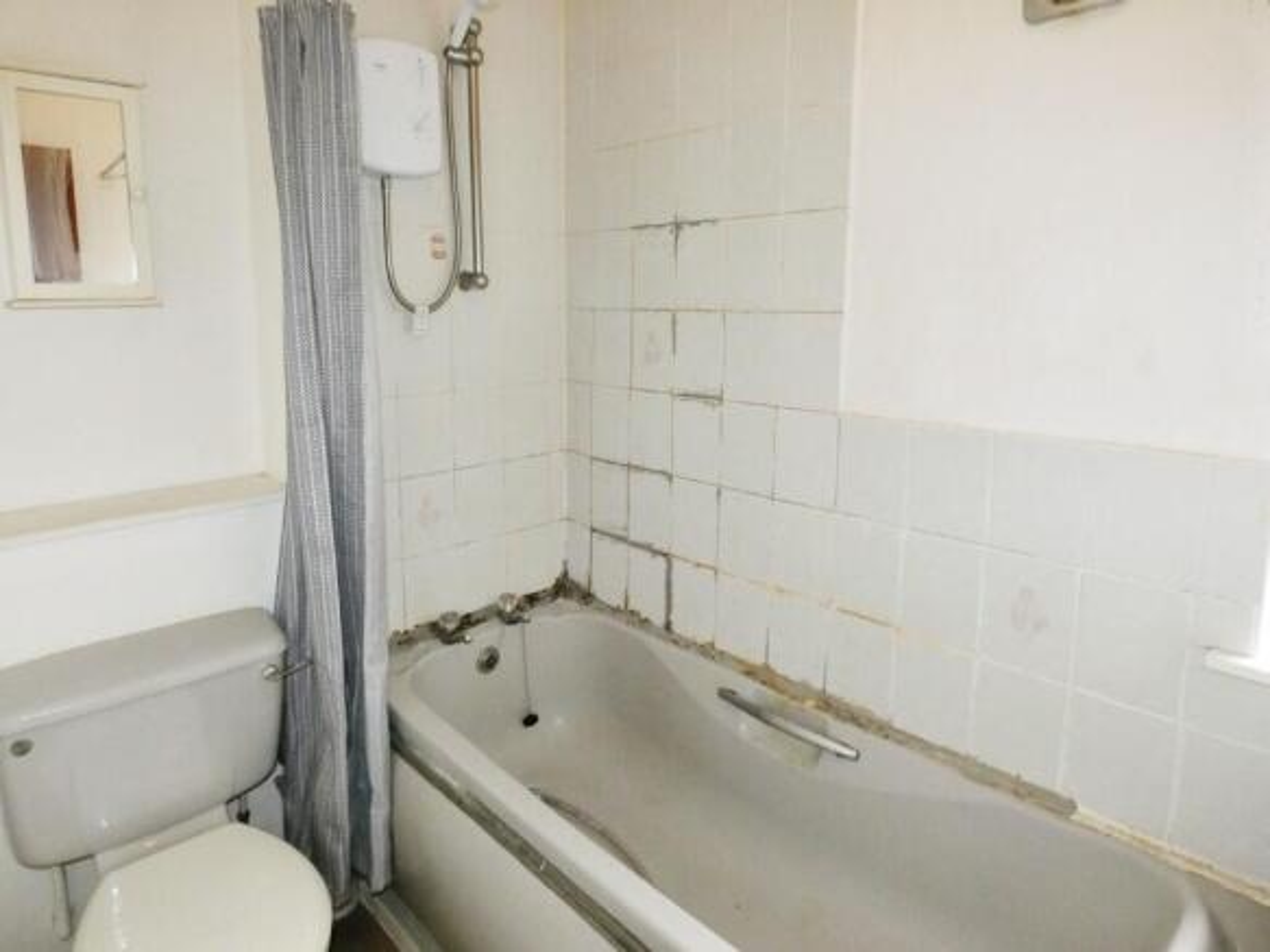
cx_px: 635
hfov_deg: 81.8
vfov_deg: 66.0
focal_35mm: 20
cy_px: 476
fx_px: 734
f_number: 2.8
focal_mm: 3.6
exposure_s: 1/60
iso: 640
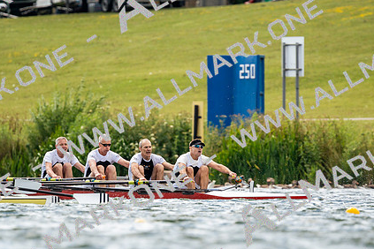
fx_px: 12829
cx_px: 166
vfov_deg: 1.1
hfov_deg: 1.7
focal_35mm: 1235
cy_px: 163
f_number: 6.3
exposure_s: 1/2000
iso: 400
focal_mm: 600
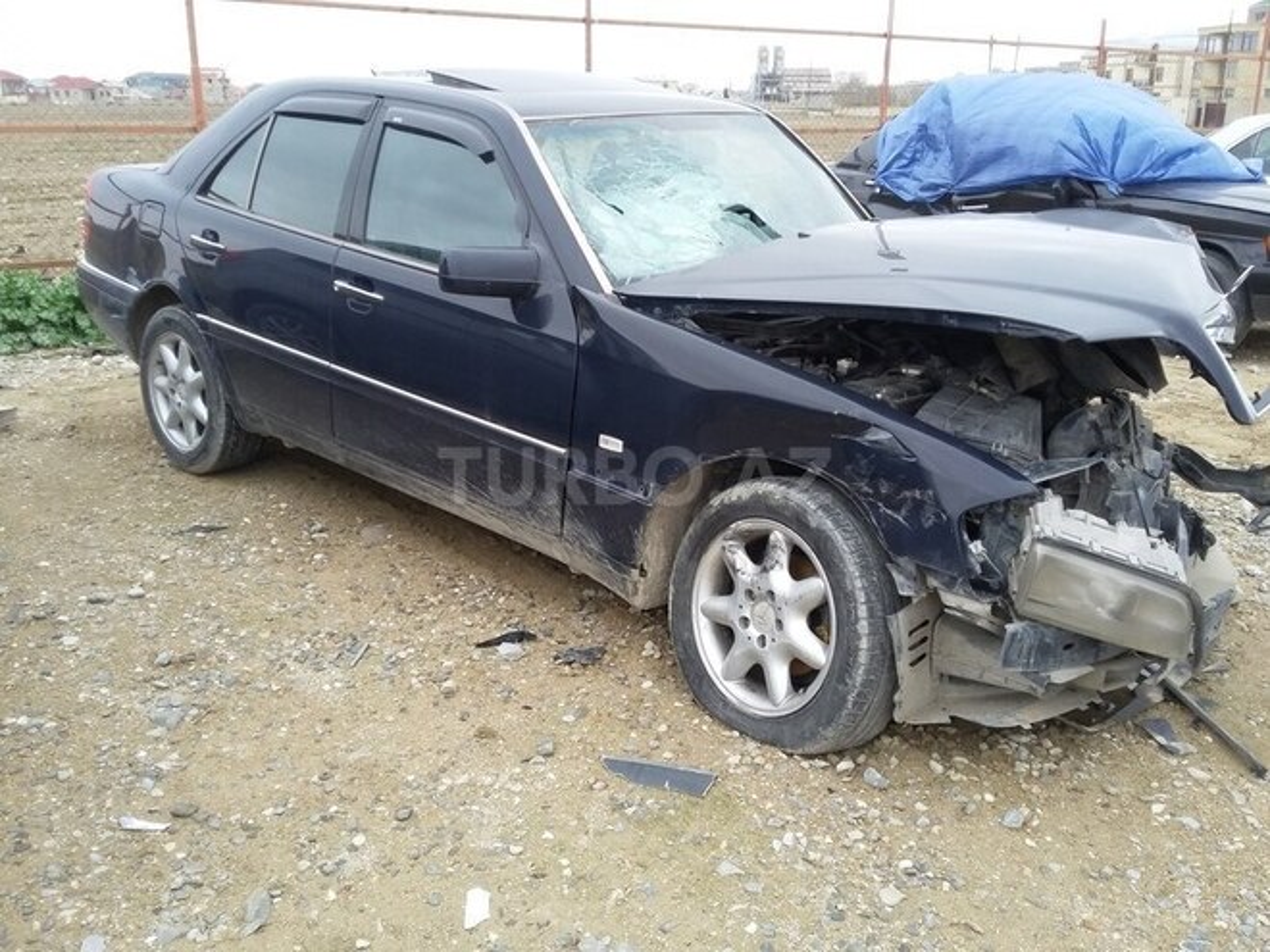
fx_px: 1137
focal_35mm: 31
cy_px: 476
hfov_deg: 58.4
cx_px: 635
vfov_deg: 45.4
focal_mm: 3.3
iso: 80
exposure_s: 1/100
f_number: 2.2
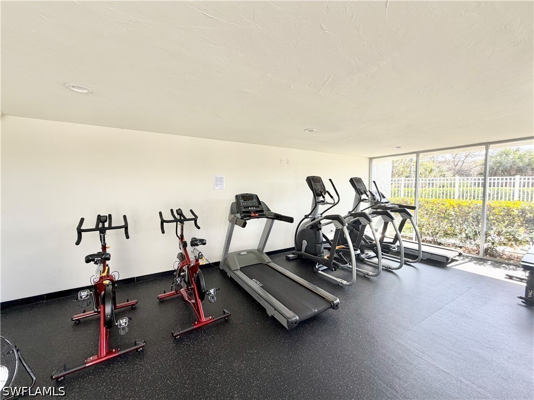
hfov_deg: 102.1
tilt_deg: -3.7
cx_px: 267
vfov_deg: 85.7
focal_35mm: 14
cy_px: 200
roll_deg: +0.6
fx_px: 216
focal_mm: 2.22
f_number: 2.2
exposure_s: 1/121
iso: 100
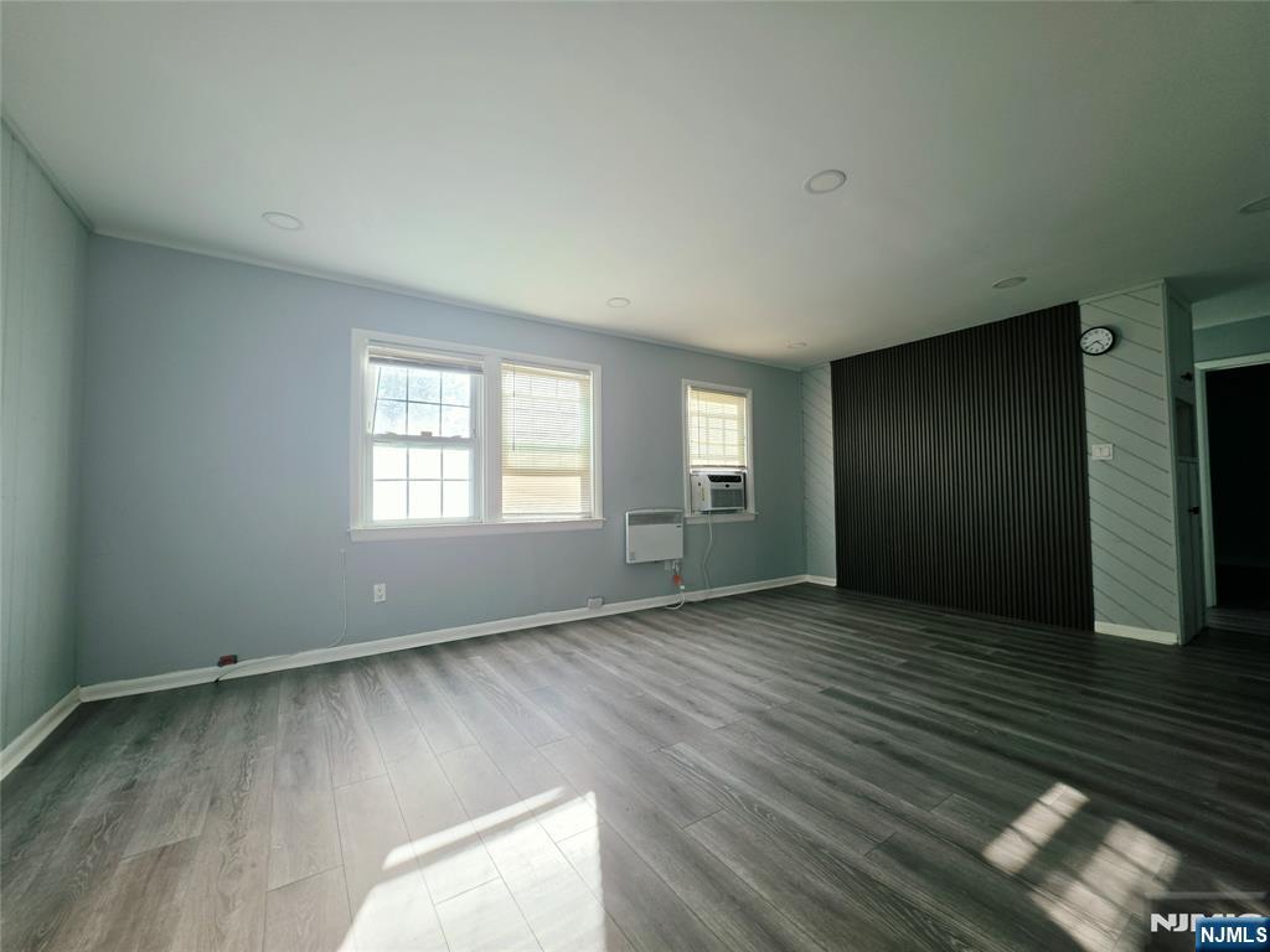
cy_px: 476
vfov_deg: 89.9
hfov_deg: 106.2
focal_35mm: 13
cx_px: 635
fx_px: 477
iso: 20
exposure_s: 1/120
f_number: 1.9
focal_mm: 2.2
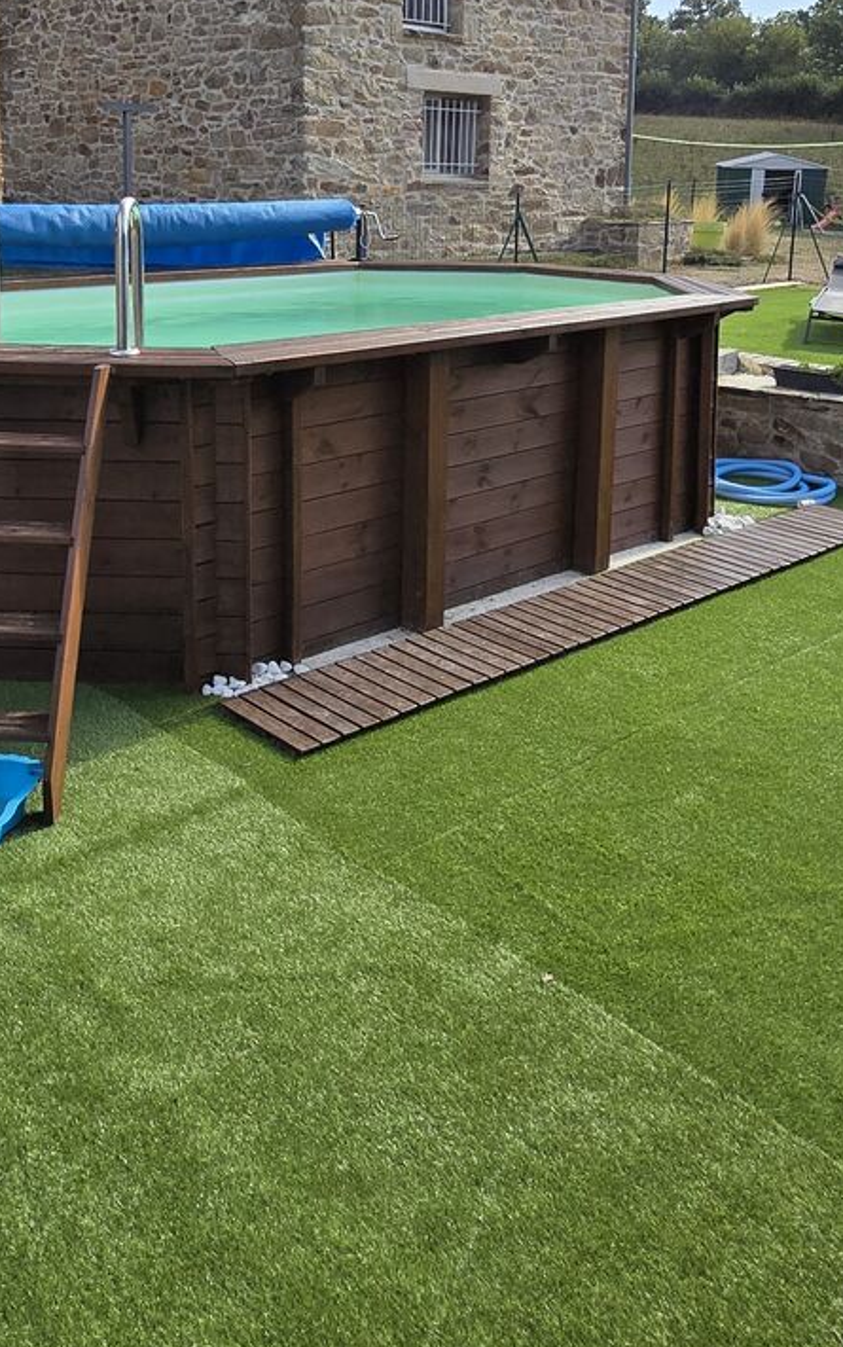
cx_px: 352
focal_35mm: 31
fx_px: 1138
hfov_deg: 40.5
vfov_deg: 59.3
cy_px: 413
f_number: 2.2
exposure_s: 1/2277
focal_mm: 2.2
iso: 50
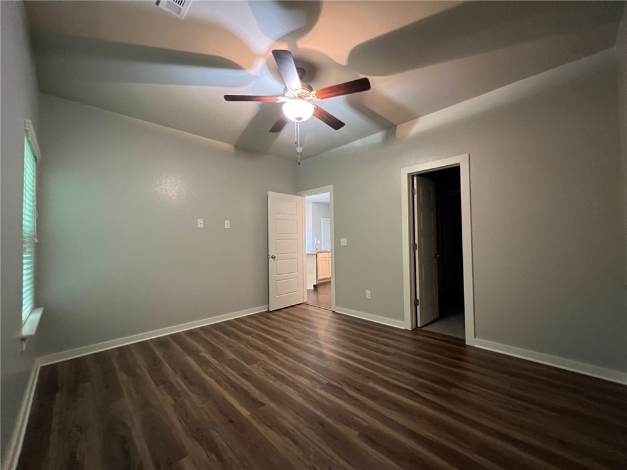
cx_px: 314
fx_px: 235
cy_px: 235
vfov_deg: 89.9
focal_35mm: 13
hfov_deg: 106.2
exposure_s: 1/60
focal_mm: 1.57
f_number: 1.8
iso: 800
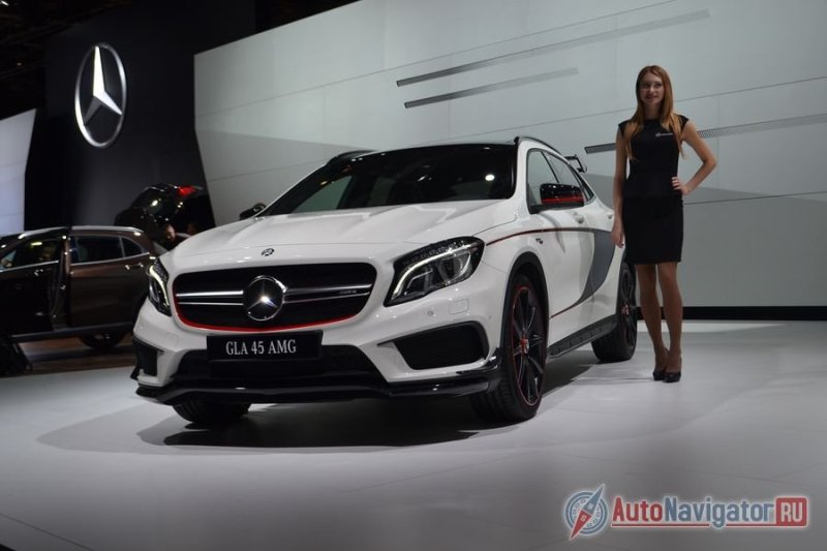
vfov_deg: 28.1
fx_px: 1102
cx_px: 414
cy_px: 276
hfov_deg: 41.1
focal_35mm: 48
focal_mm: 32
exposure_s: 1/125
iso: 220
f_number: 5.6
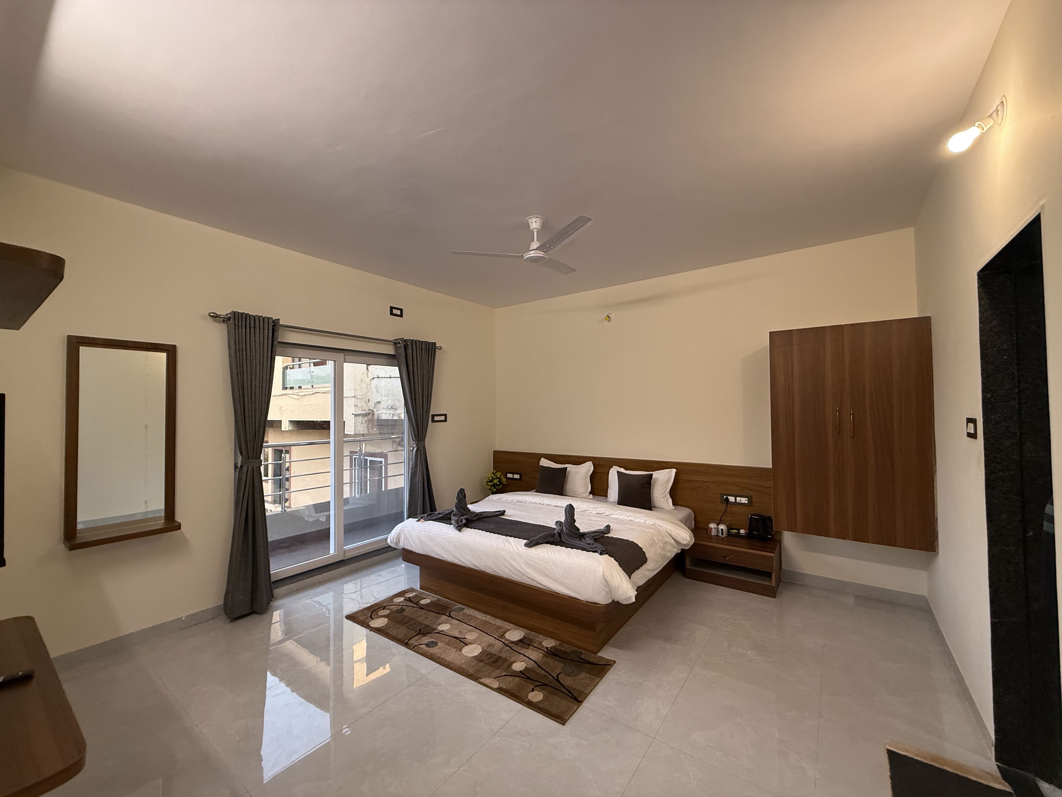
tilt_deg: +2.5
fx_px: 430
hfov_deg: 102.1
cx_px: 531
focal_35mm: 14
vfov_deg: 85.7
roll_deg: +1.0
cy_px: 398
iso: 200
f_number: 2.2
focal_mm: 2.22
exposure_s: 1/50
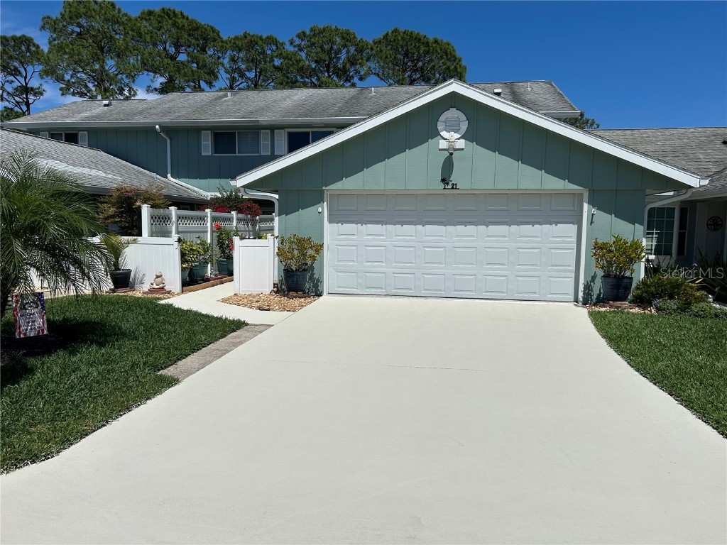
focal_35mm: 26
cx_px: 364
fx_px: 546
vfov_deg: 53.1
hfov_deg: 67.3
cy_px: 272
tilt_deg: -6.1
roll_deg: -1.0
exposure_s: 1/14286
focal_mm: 5.7
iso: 50
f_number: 1.5
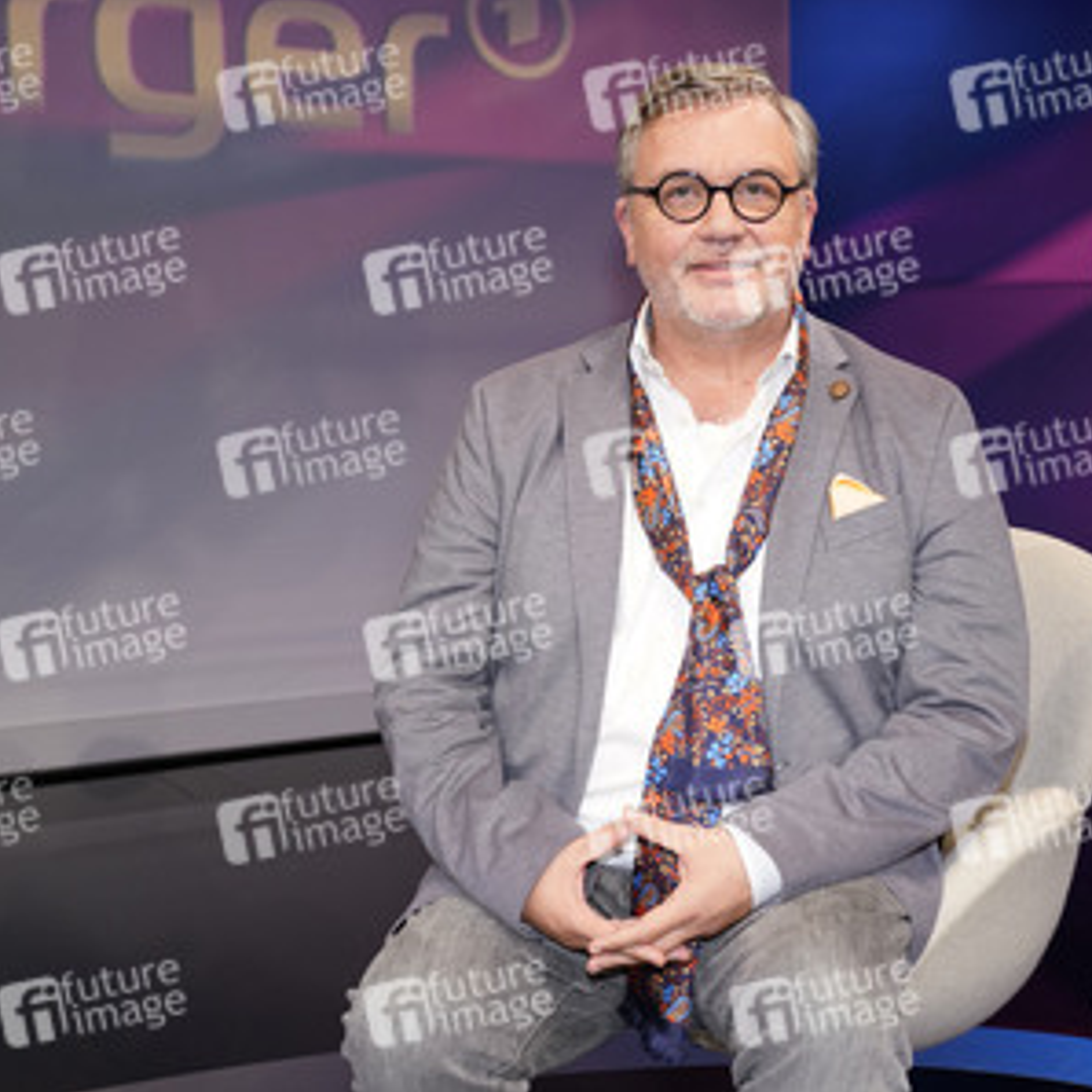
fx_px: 1606
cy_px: 546
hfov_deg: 37.2
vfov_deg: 37.6
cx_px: 727
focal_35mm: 45
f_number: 5.6
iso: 2000
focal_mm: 35
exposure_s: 1/125
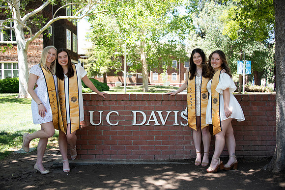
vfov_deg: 36.9
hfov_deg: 53.1
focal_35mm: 36
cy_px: 95
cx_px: 142
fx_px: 285
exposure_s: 1/640
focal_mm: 36
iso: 640
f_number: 4
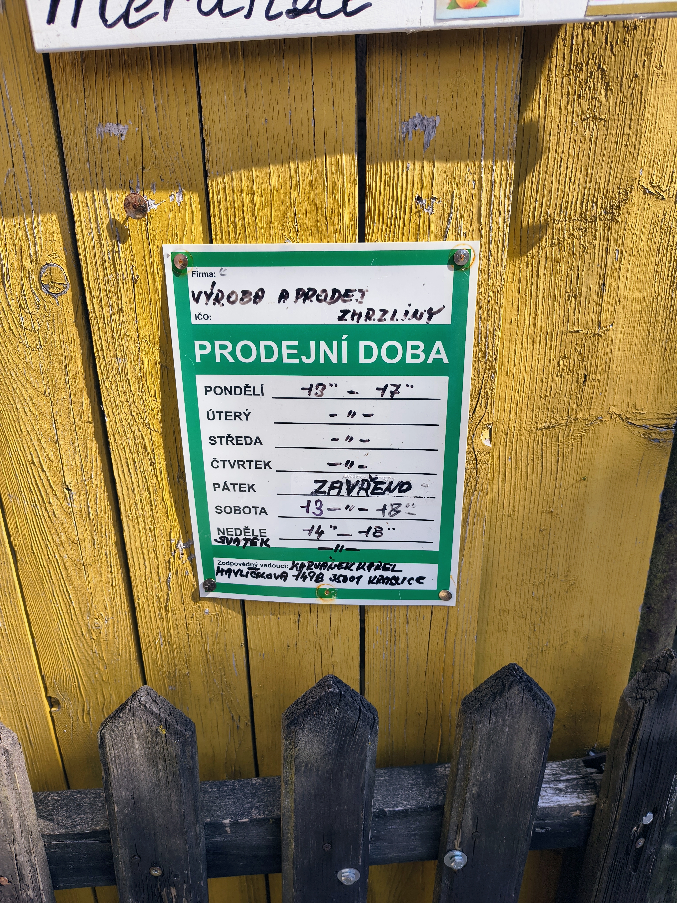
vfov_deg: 73.9
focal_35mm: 23
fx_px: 600
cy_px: 452
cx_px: 338
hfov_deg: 58.9
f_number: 1.8
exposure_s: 1/788
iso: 101
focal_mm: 5.56
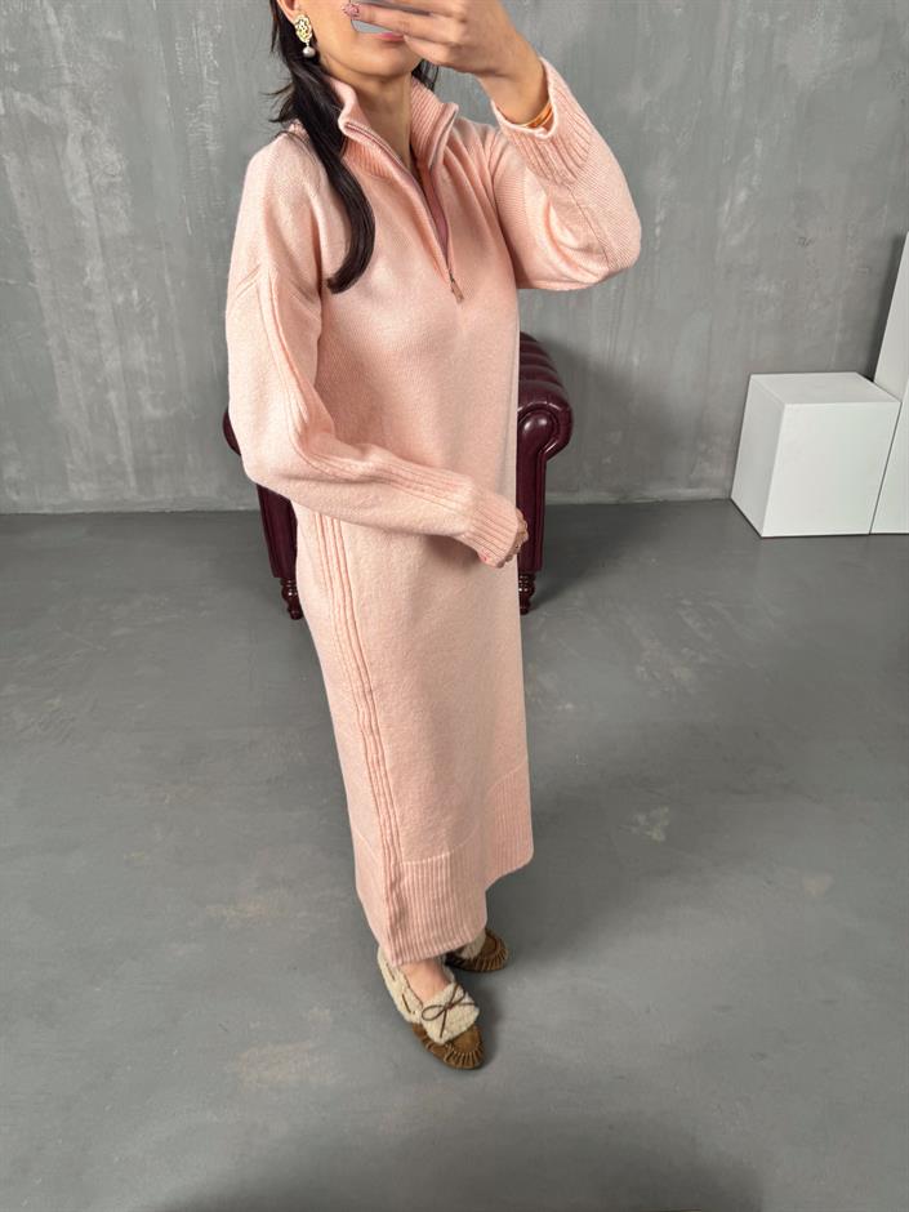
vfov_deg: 71.6
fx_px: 840
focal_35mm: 24
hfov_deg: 56.8
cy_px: 606
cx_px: 454
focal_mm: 6.76
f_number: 1.78
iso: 80
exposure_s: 1/100
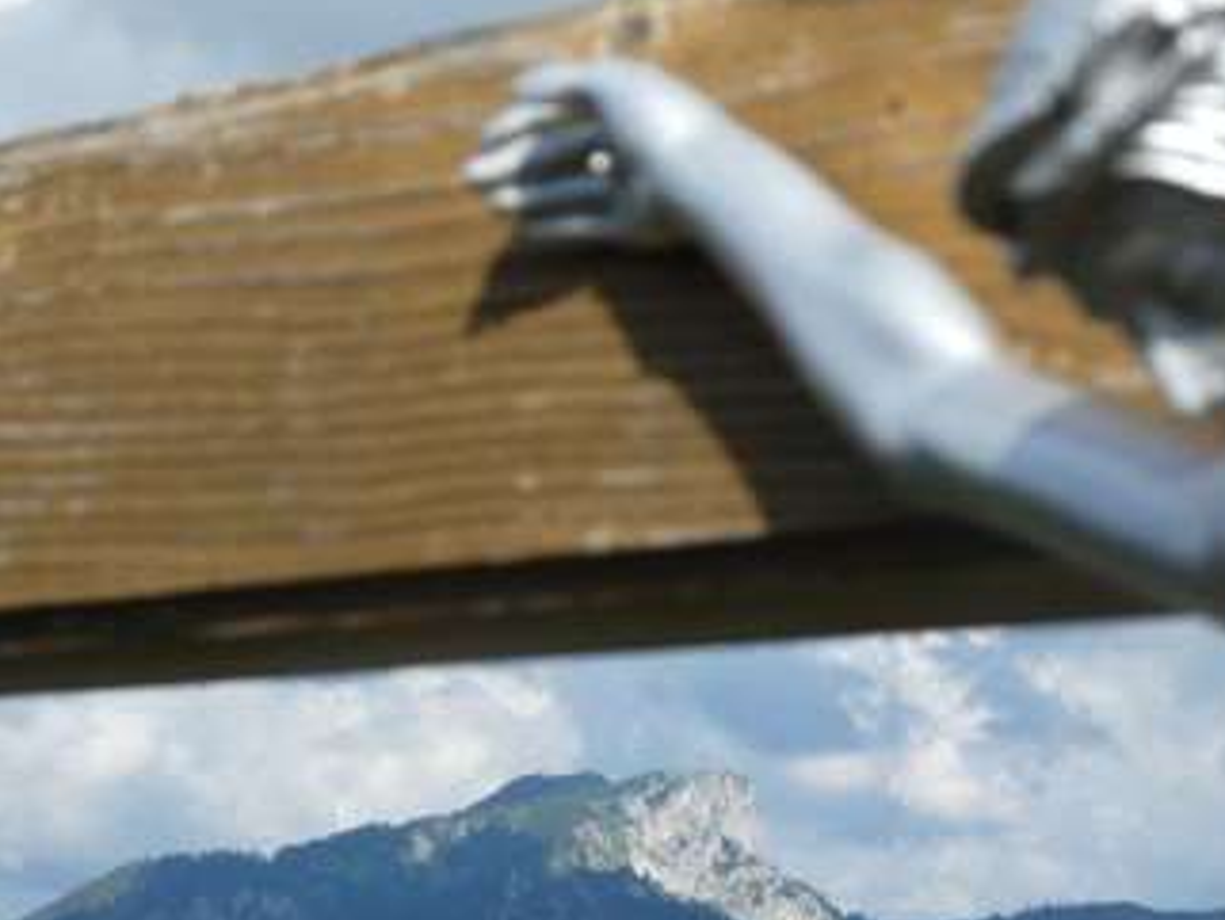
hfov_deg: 19.4
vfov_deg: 14.7
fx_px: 3576
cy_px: 496
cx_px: 679
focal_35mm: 101
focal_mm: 16.1
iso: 80
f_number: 4.9
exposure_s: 1/400
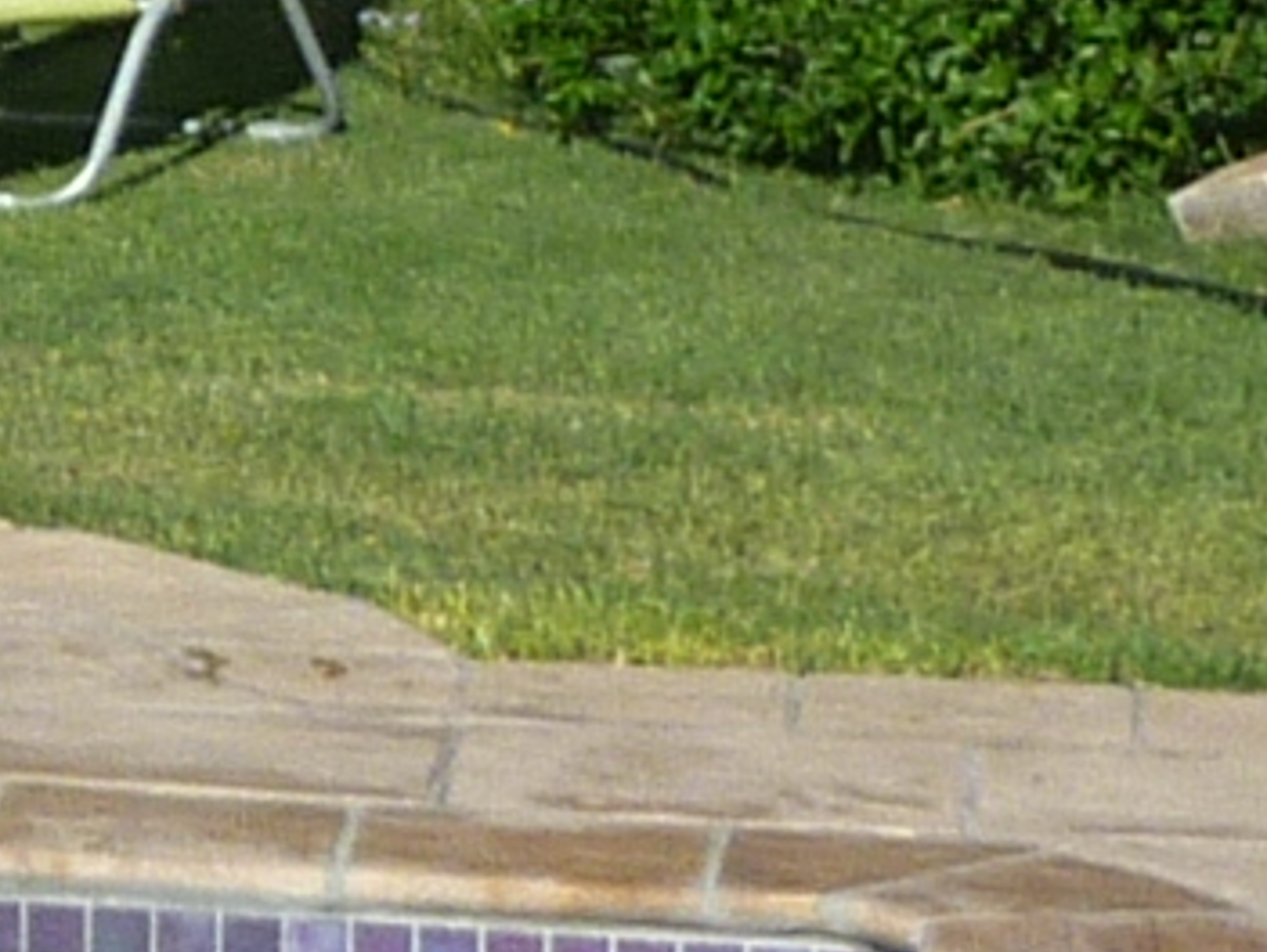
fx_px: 9343
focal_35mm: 255
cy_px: -1179
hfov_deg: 7.2
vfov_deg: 5.7
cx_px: -1931
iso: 80
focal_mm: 4.9
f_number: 3.3
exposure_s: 1/1000
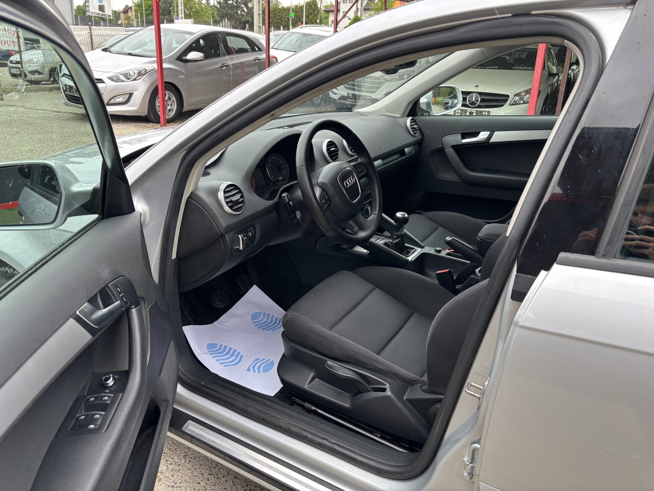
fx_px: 491
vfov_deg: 53.1
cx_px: 327
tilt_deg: -16.2
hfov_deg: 67.3
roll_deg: -2.9
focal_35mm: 26
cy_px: 246
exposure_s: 1/121
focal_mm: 5.96
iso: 80
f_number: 1.6
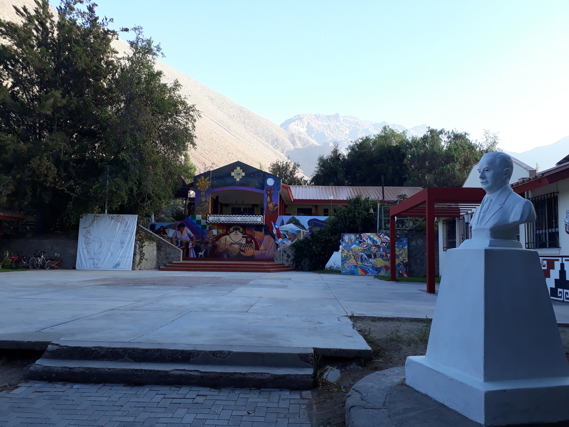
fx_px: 444
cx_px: 284
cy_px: 214
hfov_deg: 65.3
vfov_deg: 51.4
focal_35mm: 27
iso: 40
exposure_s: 1/194
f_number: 1.9
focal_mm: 3.6
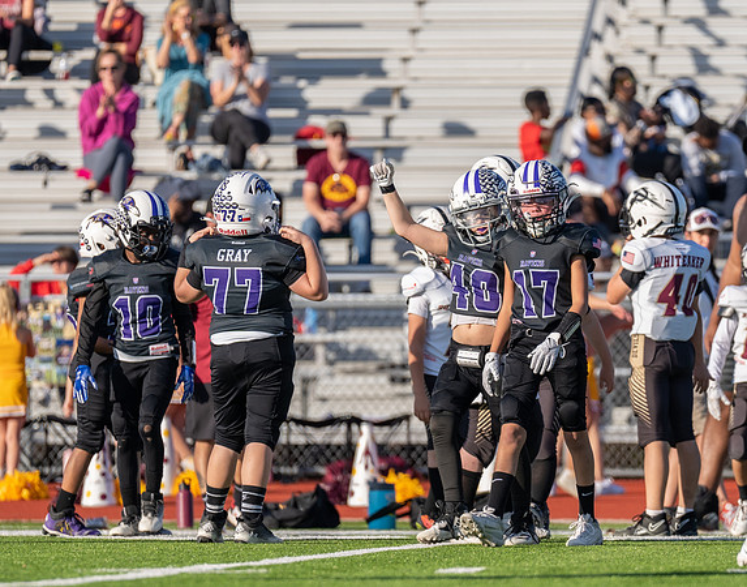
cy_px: 368
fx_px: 10078
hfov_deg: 4.2
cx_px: 512
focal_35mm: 459
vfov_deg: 3.3
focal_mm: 200
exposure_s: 1/1600
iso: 100
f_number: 2.8
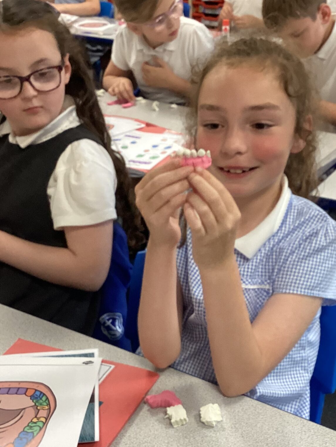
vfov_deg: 36.6
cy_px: 276
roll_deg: -1.3
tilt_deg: -29.0
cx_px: 202
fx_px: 673
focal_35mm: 52
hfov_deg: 28.0
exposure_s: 1/60
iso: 200
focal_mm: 3.3
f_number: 2.4
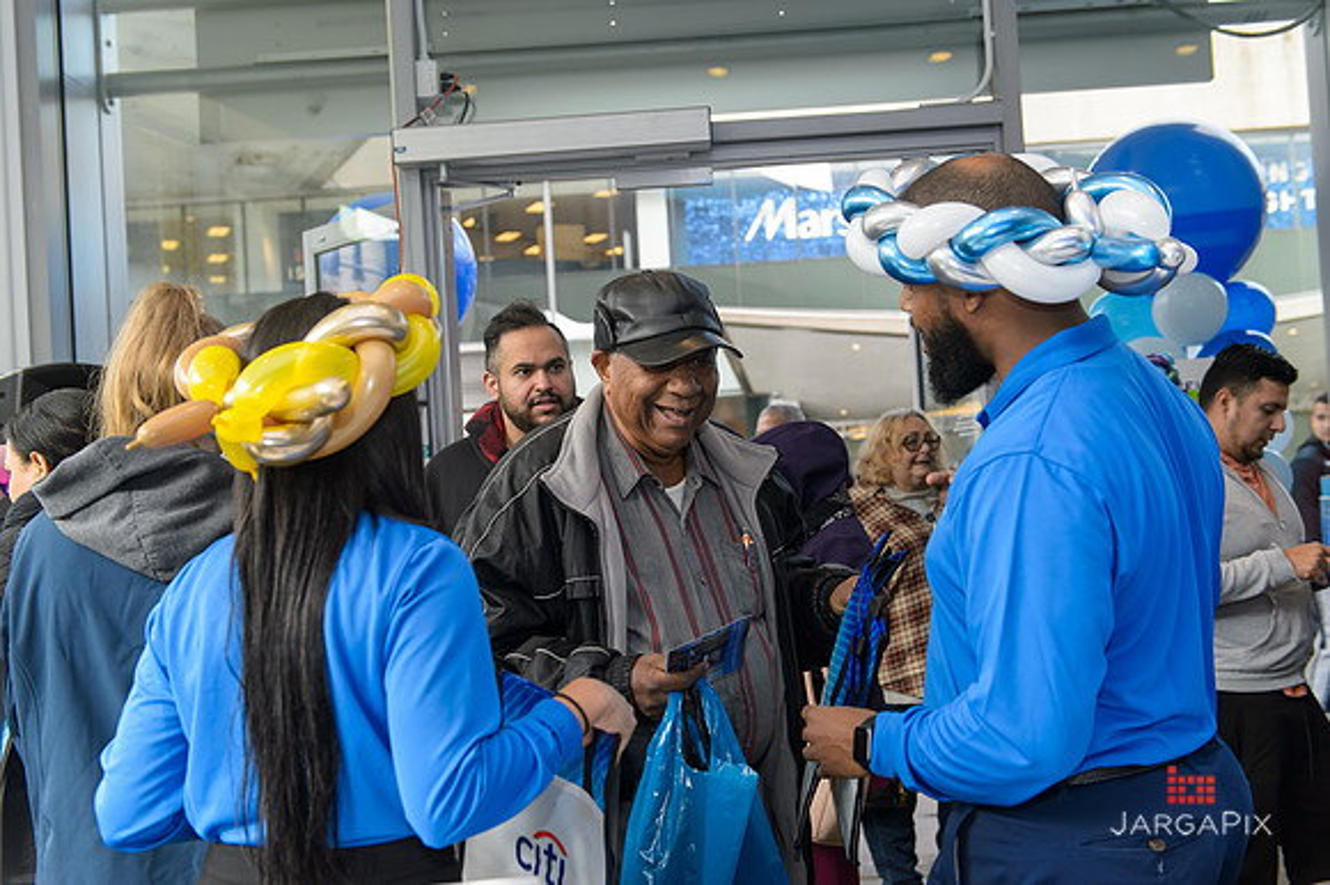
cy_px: 442
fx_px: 1477
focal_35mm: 40
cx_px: 665
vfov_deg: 33.4
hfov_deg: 48.5
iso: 400
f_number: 3.5
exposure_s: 1/200
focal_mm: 40
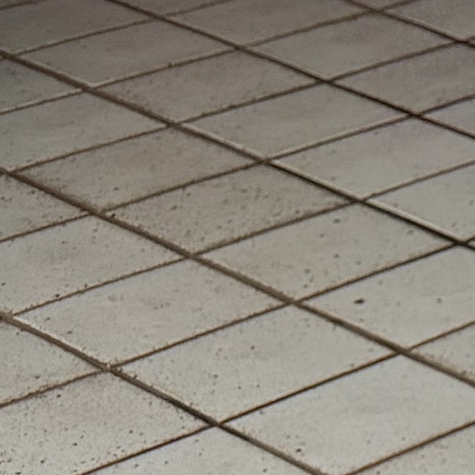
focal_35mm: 159
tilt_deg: -17.4
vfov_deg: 10.8
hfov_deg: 8.0
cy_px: -100
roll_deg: -2.6
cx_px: 1760
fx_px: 2468
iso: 125
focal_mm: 6.76
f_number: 1.78
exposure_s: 1/464
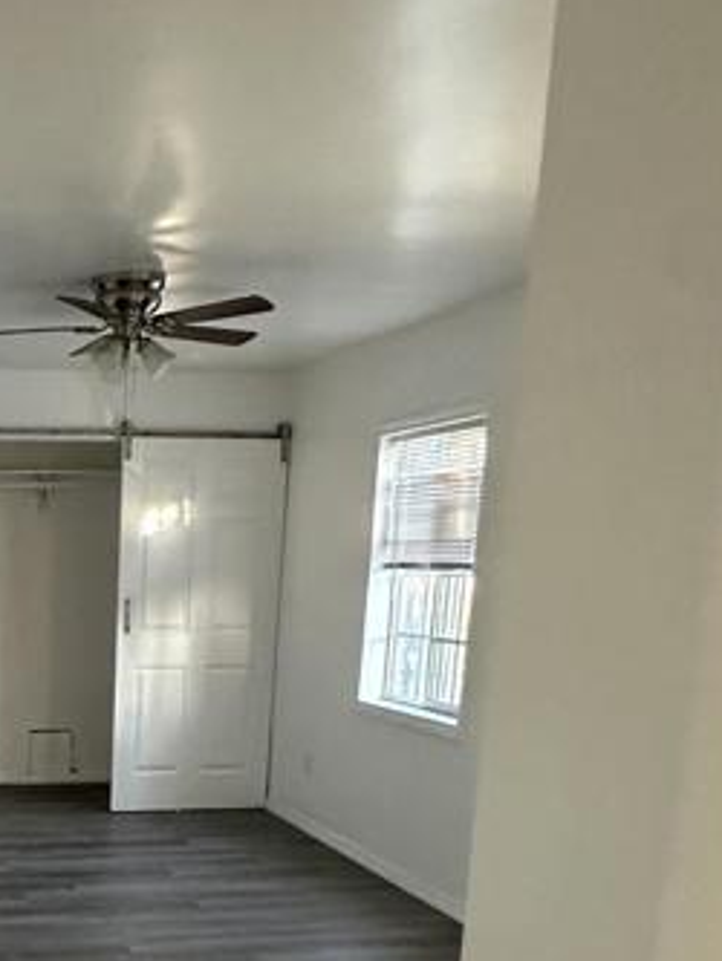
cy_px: 854
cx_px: -32
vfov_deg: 40.7
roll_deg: -0.5
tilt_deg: -17.4
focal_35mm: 43
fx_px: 1195
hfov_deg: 30.7
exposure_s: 1/60
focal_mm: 2.22
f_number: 2.2
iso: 400
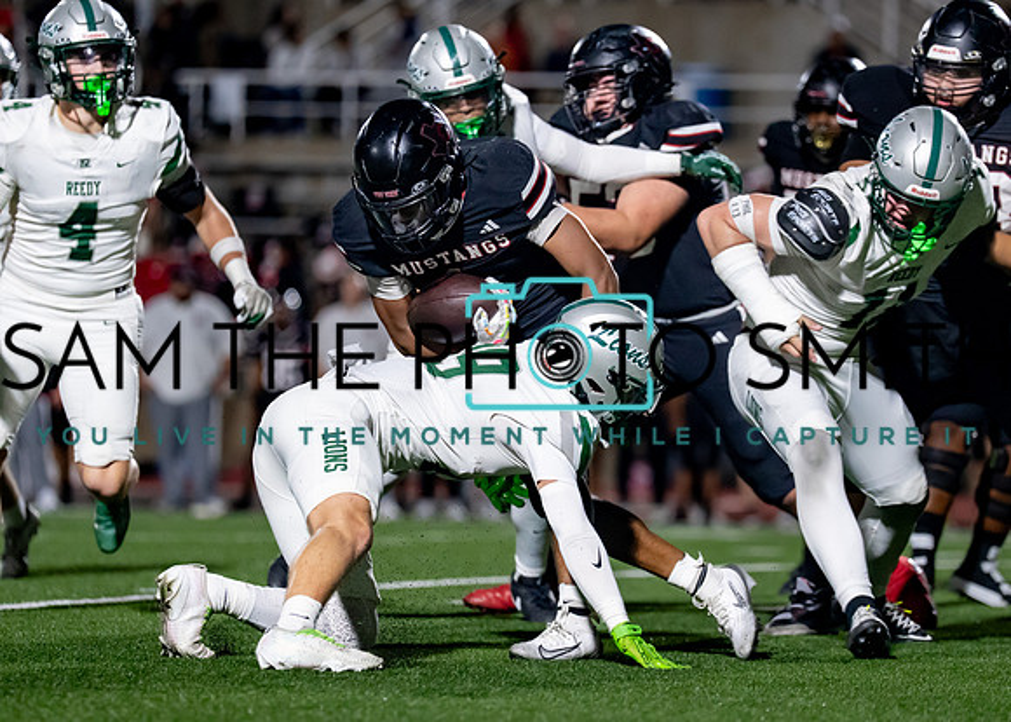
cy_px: 363
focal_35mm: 269
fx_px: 7723
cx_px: 577
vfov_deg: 5.3
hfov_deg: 7.5
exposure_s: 1/1250
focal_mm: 173
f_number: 2.8
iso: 3200
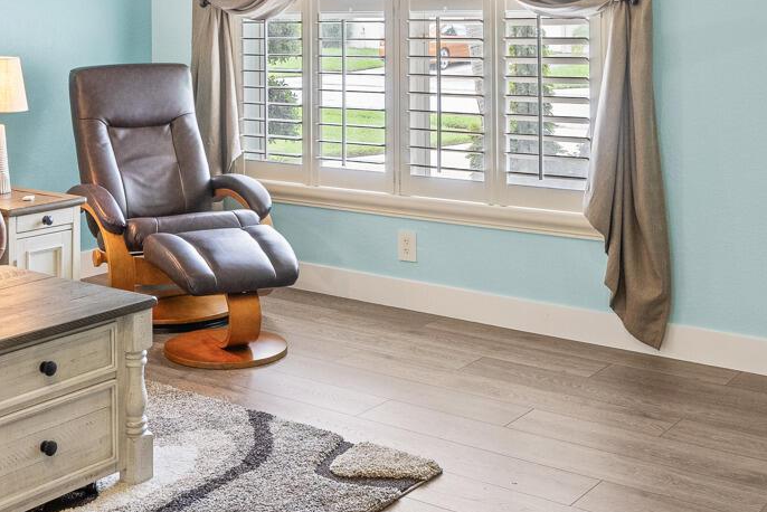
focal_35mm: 51
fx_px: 1087
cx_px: 323
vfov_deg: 25.2
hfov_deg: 38.8
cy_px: -6
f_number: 8
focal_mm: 14
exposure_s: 1/3
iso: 500
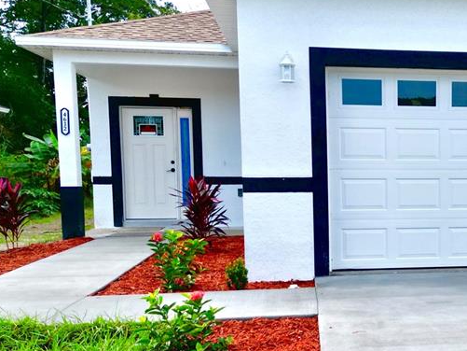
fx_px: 661
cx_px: 433
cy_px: 240
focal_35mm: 49
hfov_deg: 36.2
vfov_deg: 29.4
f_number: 1.7
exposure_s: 1/2000
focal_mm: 6.72
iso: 200
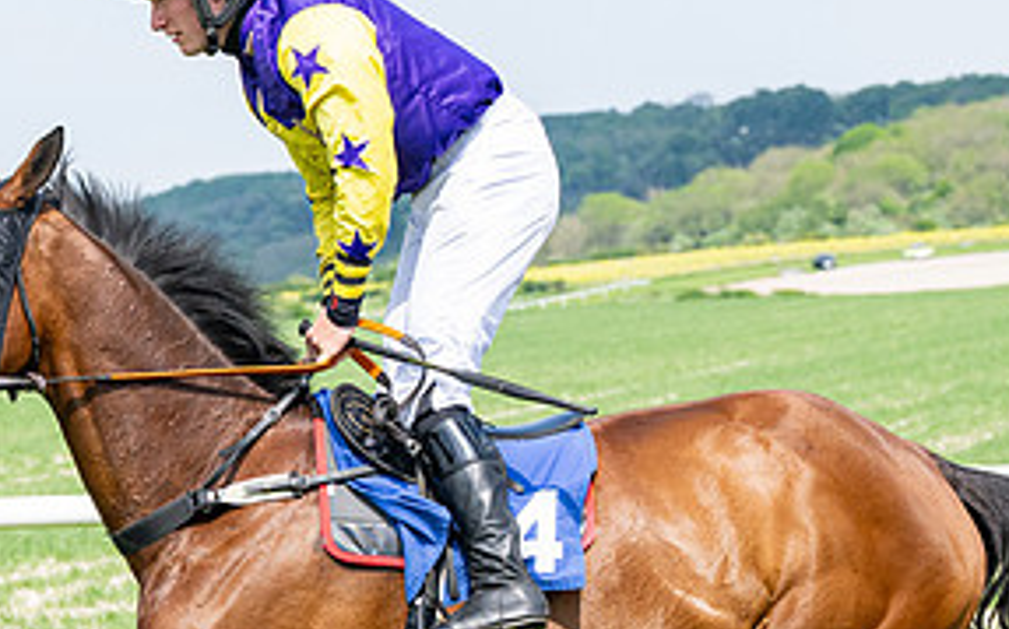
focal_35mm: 225
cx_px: 360
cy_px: 453
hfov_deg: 9.3
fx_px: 6184
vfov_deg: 5.8
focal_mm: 70
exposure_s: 1/2000
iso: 400
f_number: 5
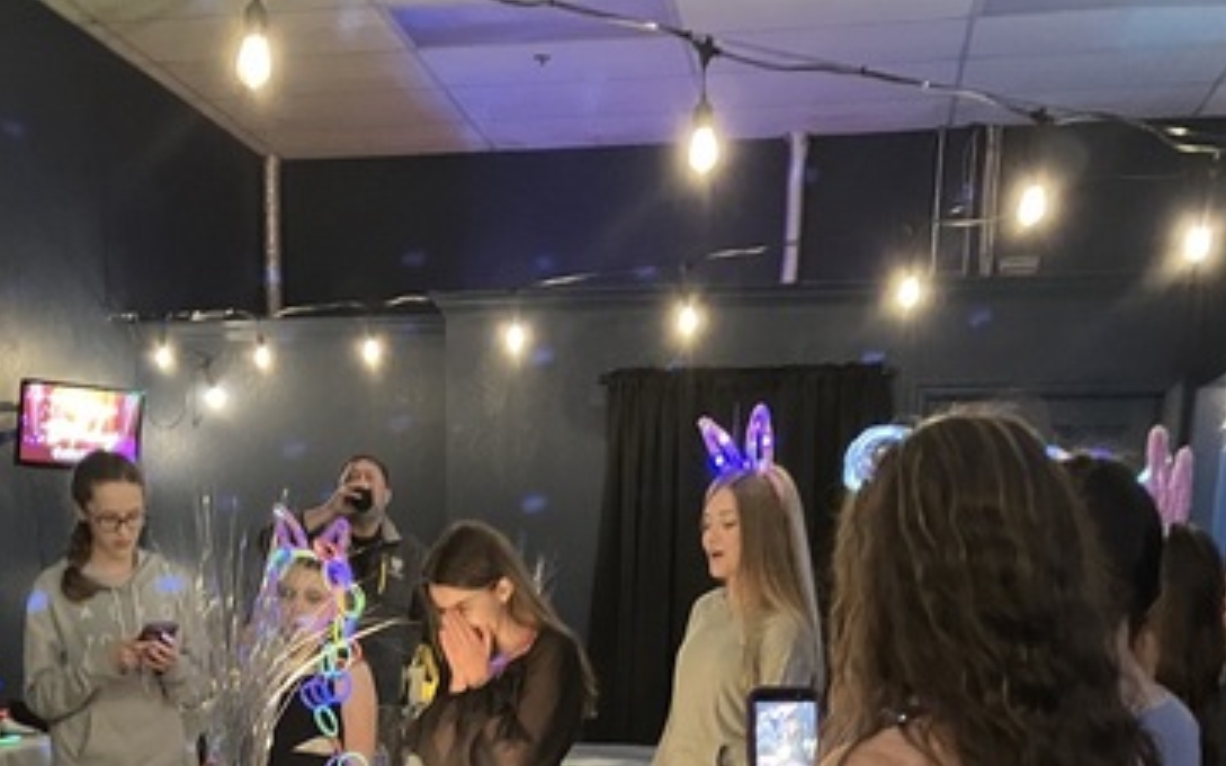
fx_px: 1637
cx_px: 476
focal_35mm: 49
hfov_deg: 40.8
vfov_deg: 23.2
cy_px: 1009
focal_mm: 3.99
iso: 640
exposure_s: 1/20
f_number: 1.8
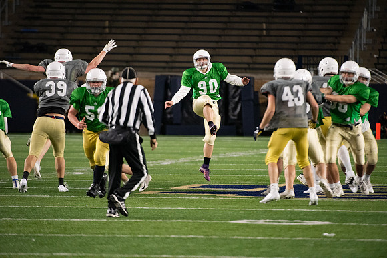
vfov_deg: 3.4
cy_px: 129
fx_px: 4301
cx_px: 194
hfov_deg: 5.2
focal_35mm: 400
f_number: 4.5
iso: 6400
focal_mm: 400
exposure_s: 1/500
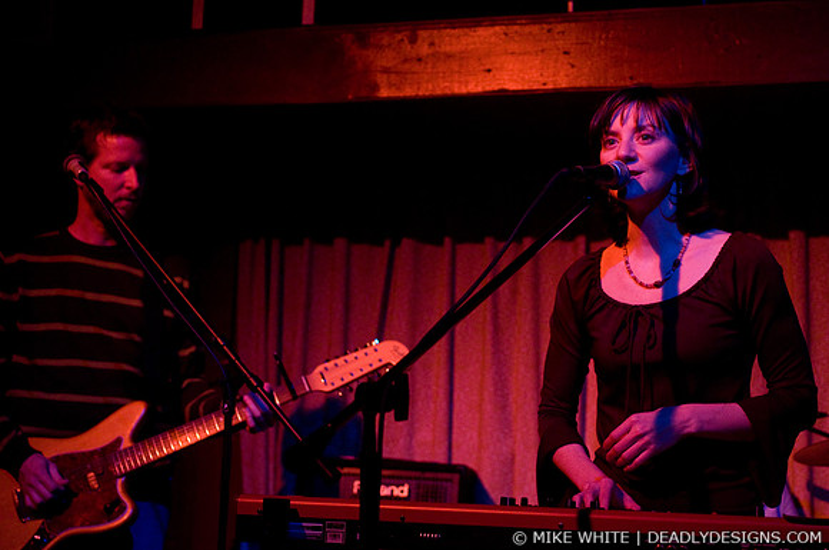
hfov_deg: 30.6
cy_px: 275
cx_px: 414
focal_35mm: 66
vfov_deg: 20.6
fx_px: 1518
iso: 1250
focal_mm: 44
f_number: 2.8
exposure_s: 1/60
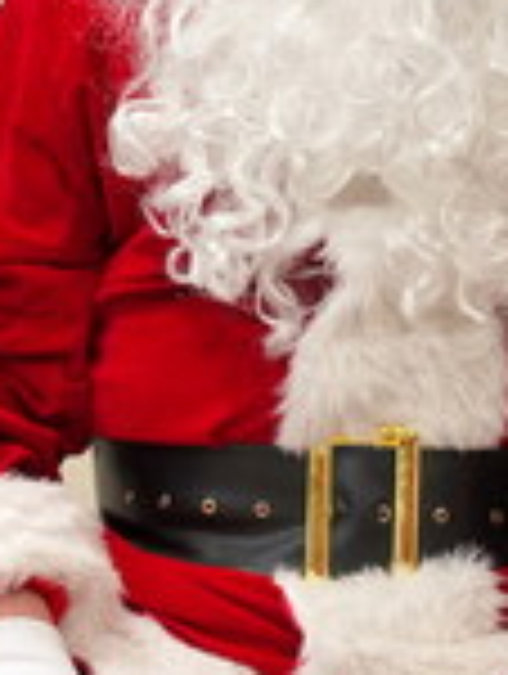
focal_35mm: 161
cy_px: 468
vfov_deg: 12.2
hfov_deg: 9.2
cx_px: 526
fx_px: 3141
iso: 500
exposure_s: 1/50
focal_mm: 42
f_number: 2.5
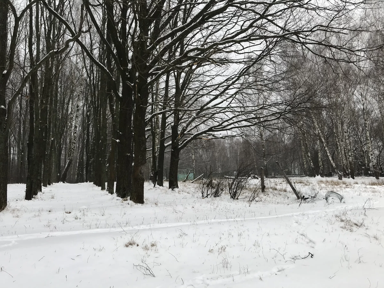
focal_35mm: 28
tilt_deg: +11.9
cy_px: 144
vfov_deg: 49.7
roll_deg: +2.9
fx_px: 311
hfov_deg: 63.4
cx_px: 192
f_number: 1.8
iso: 20
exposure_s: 1/363
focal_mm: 3.99
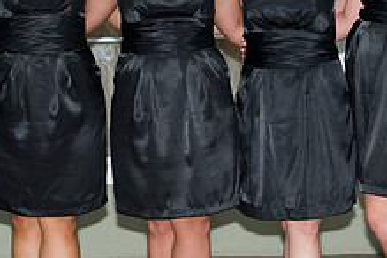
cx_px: 124
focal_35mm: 185
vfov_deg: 7.4
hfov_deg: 11.1
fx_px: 1989
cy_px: 95
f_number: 4.5
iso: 800
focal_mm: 70
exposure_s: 1/125
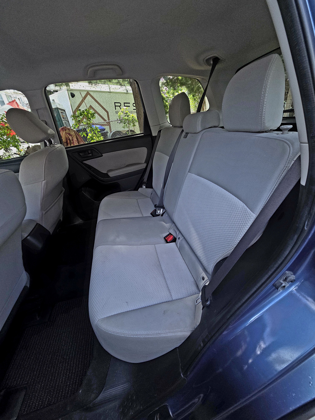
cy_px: 210
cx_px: 158
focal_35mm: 13
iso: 50
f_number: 2.2
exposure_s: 1/120
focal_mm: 2.2
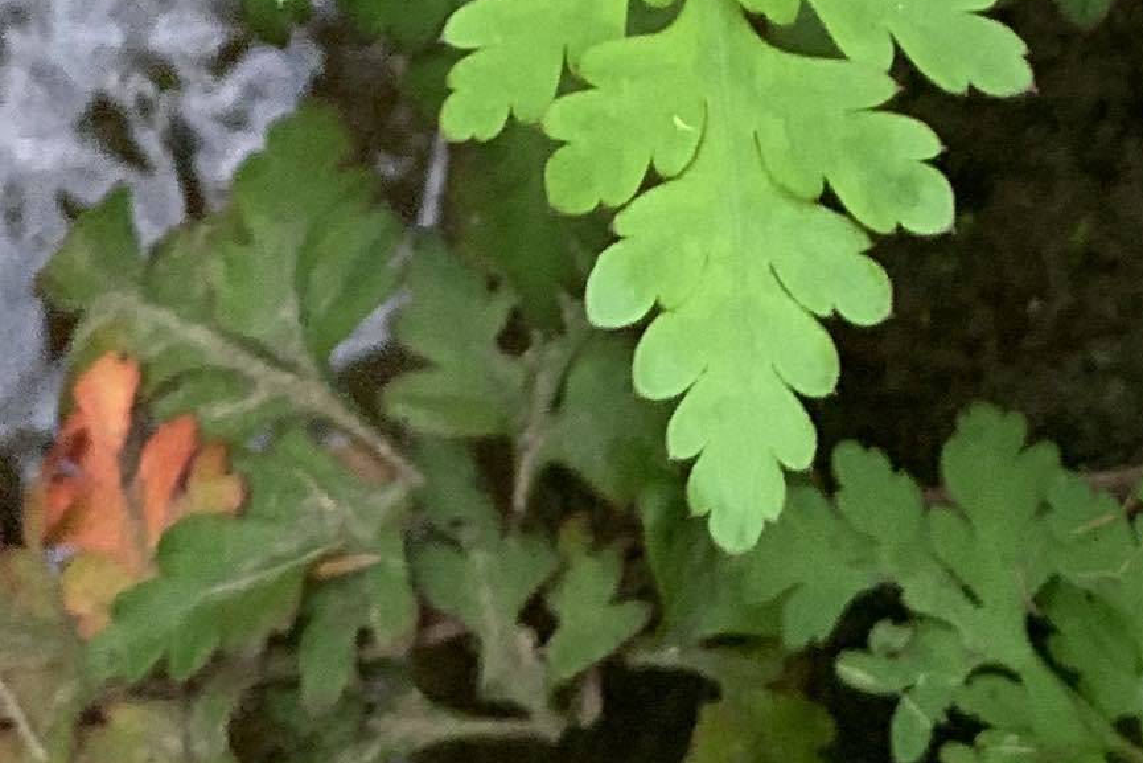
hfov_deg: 8.1
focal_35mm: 252
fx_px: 8002
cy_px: -1173
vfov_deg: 5.3
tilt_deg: -60.2
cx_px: 1173
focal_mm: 6
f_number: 2.4
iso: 80
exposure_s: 1/122
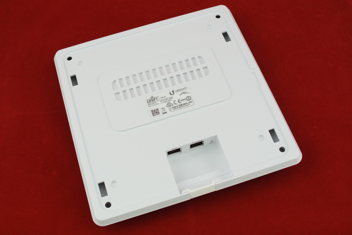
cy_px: 118
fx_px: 480
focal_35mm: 49
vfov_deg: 27.6
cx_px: 176
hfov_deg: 40.3
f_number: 4
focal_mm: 18.5
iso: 800
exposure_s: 1/25
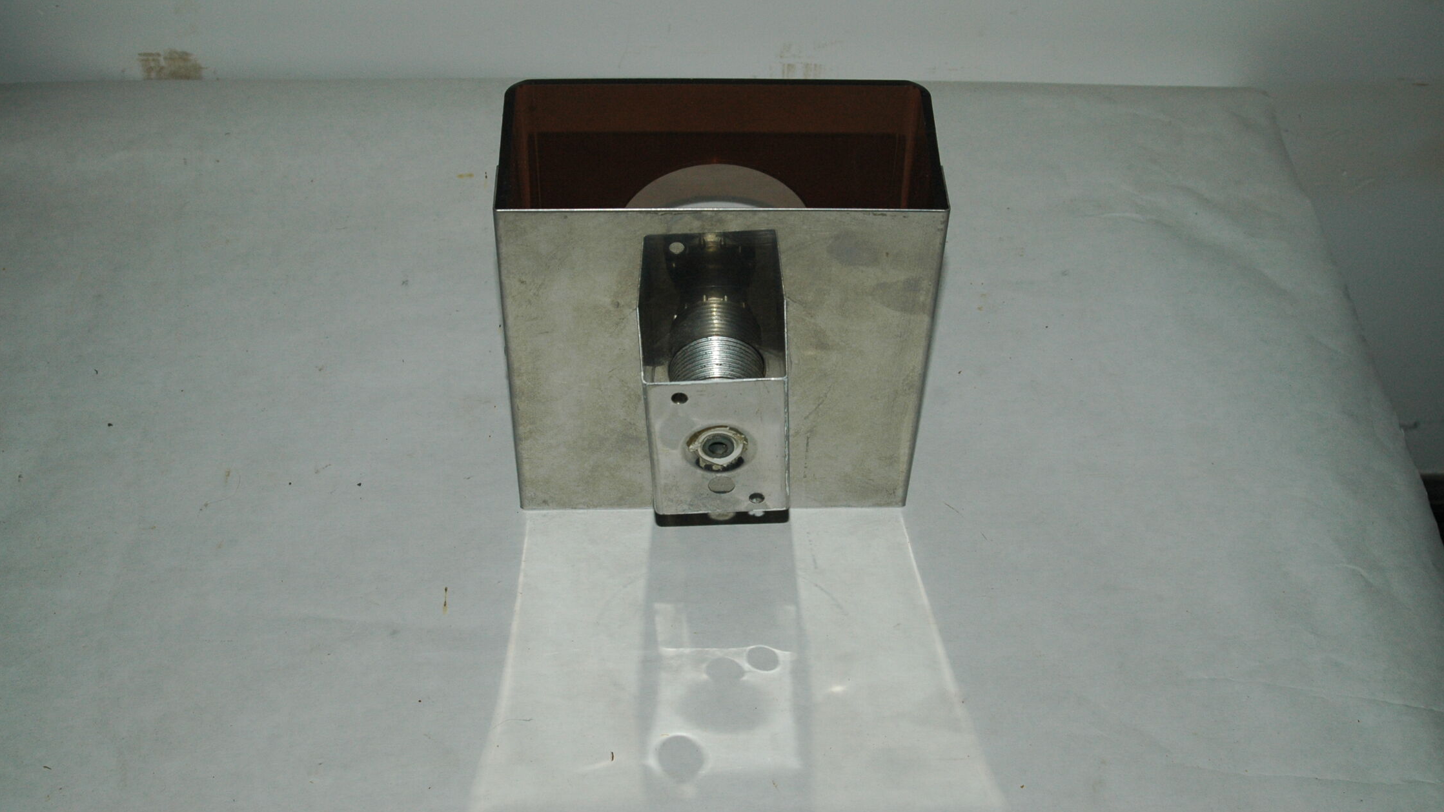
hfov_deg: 46.4
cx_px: 722
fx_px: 1685
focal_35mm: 44
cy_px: 335
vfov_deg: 27.1
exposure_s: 1/125
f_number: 7.1
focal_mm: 28
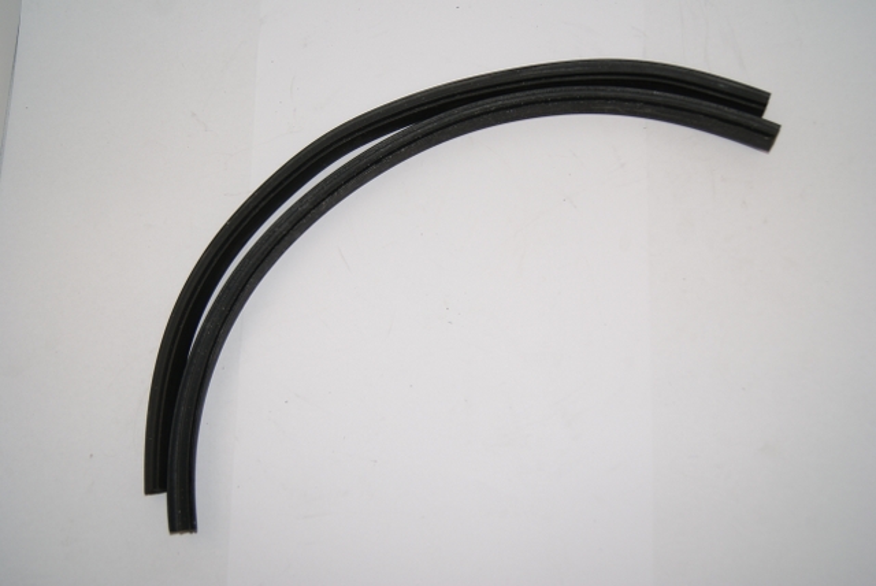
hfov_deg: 46.4
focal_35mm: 42
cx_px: 438
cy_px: 293
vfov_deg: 32.0
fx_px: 1023
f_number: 4.5
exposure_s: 1/125
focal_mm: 28
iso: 100
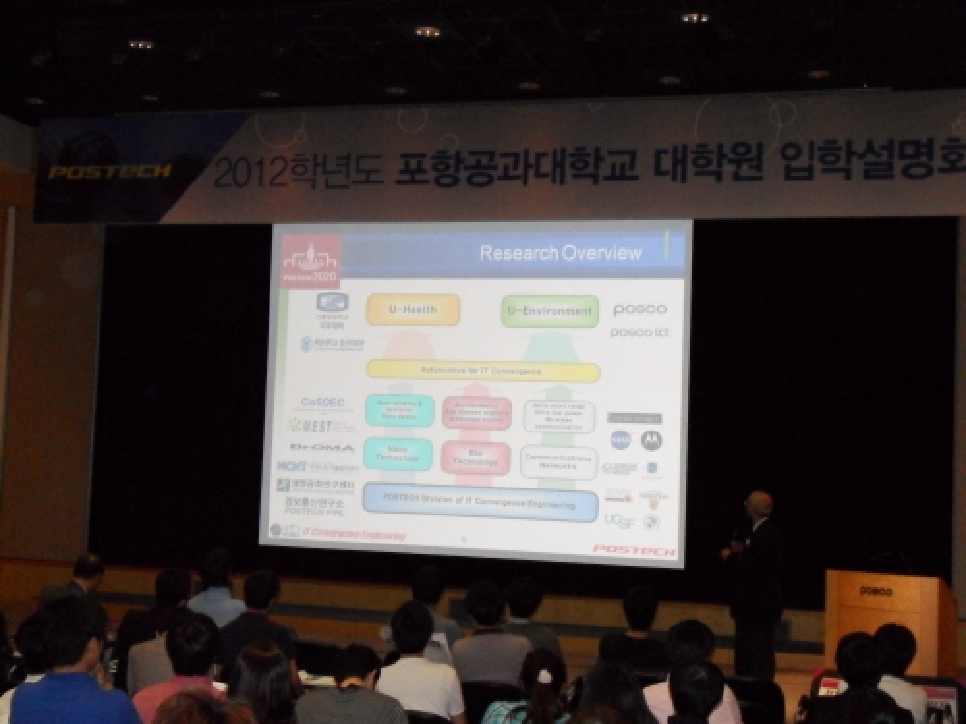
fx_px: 1395
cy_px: 362
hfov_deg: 38.2
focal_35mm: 50
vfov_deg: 29.1
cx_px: 483
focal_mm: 9
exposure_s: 1/90
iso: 640
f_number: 4.3
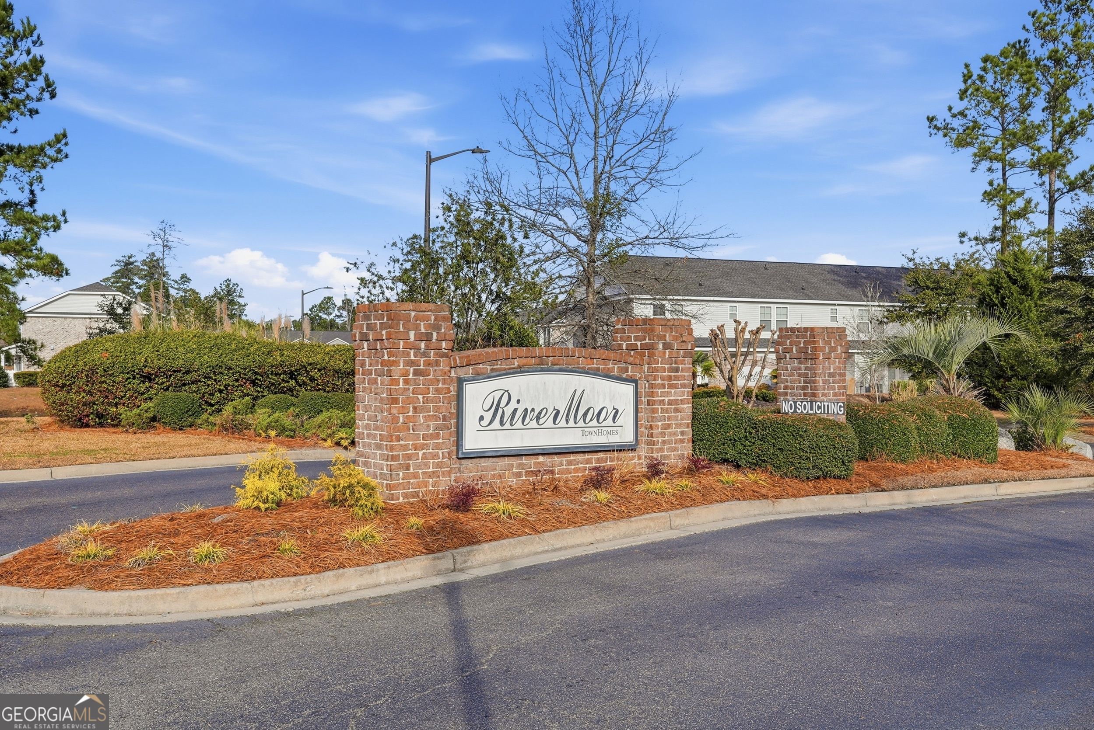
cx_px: 547
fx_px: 973
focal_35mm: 32
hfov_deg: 58.7
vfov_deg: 41.2
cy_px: 365
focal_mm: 32
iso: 320
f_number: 9
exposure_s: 1/2500
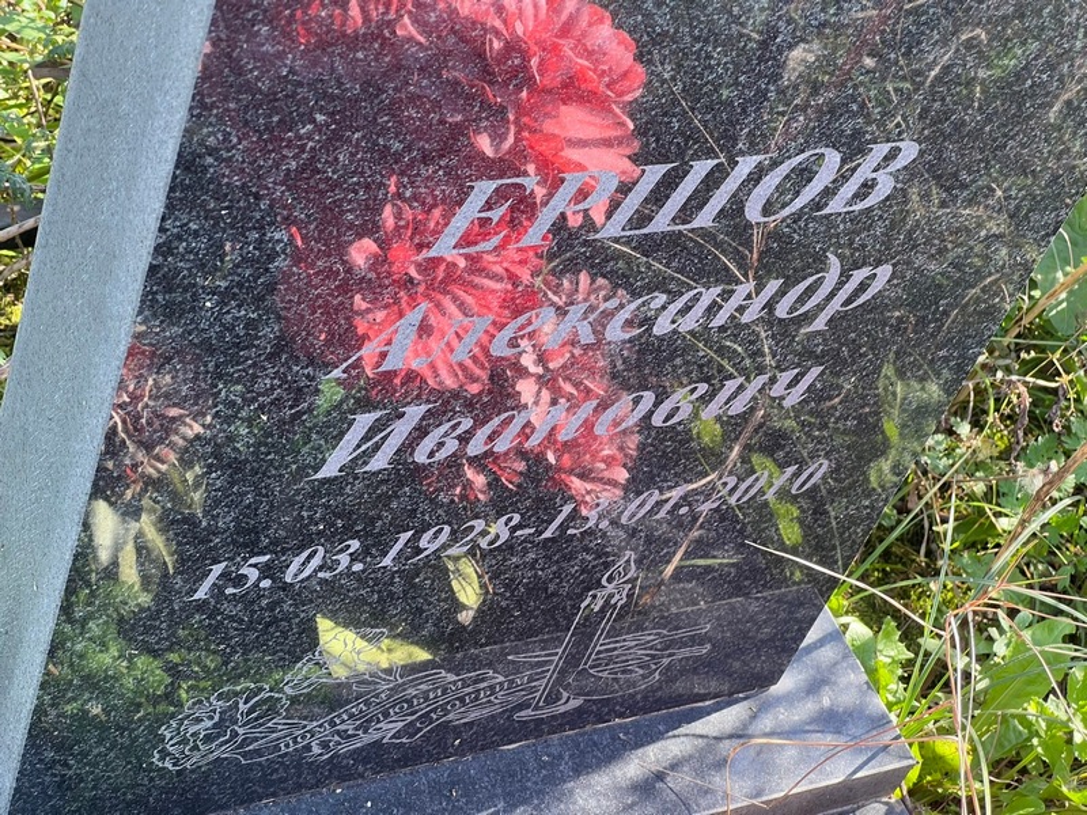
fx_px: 2418
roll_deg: -27.9
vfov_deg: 19.1
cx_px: 544
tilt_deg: -43.3
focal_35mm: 77
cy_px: 408
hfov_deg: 25.3
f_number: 2.8
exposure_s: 1/99
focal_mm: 9
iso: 50
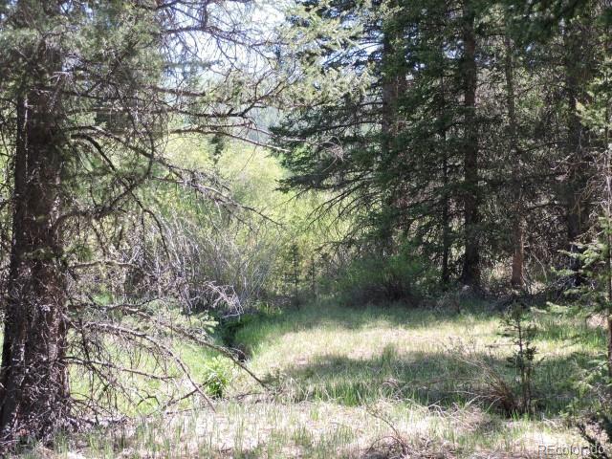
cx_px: 306
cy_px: 230
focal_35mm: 55
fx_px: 972
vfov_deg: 26.6
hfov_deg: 34.9
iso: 100
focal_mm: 9.8
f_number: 3.7
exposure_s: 1/125
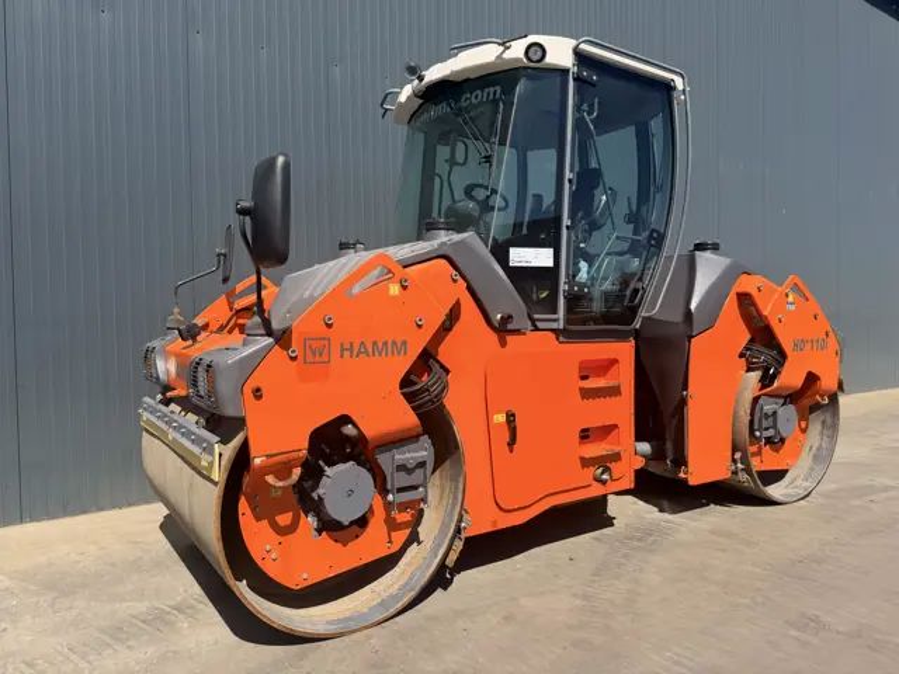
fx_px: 623
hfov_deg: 71.6
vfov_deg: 56.8
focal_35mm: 24
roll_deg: +0.1
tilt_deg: -1.8
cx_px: 450
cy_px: 337
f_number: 1.78
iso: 80
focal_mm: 6.76
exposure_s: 1/4405
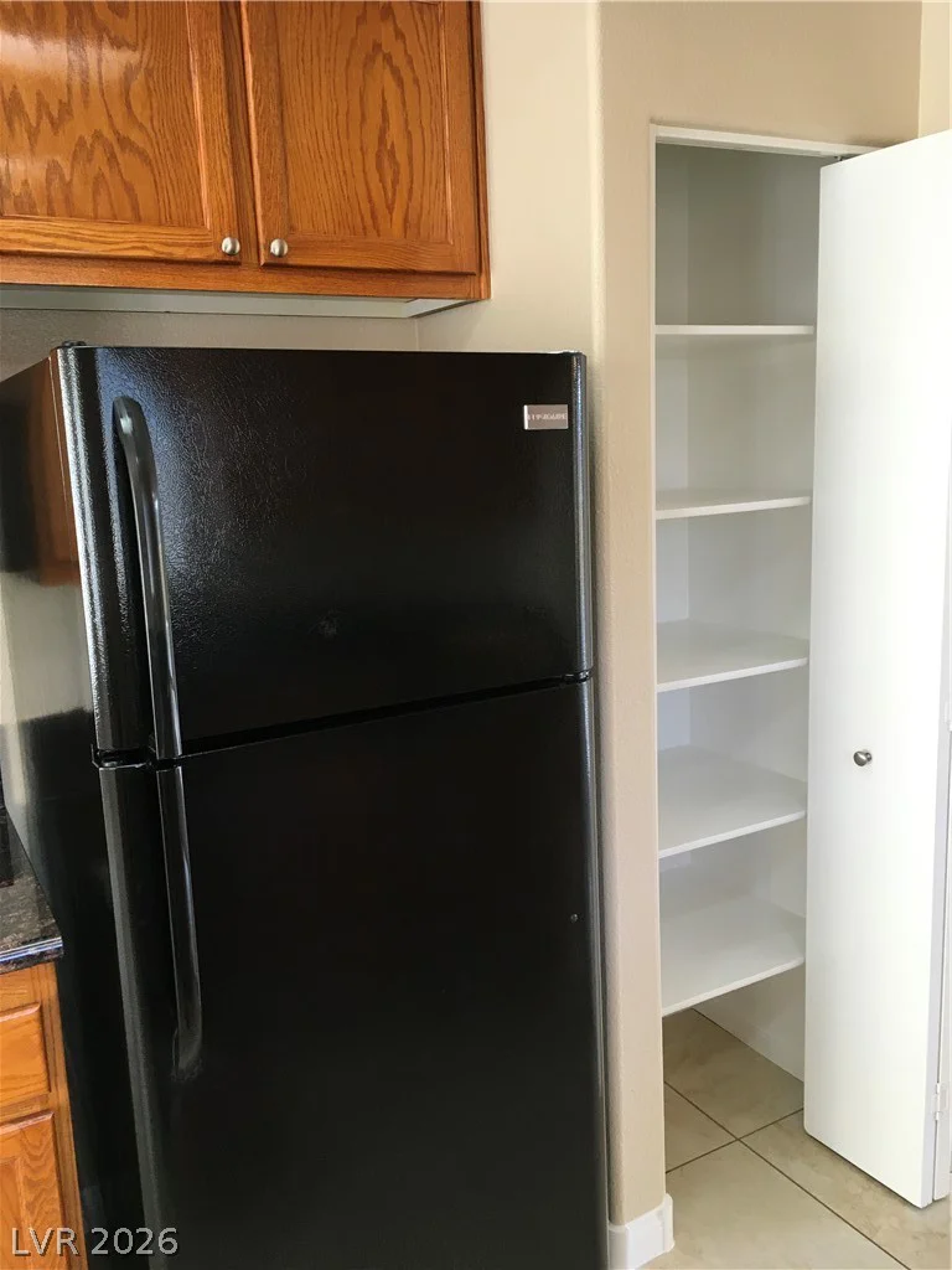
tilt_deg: -10.1
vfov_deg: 61.7
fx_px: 1063
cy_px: 635
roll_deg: +2.3
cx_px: 476
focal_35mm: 29
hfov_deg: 48.2
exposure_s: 1/30
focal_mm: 4.15
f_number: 2.2
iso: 40
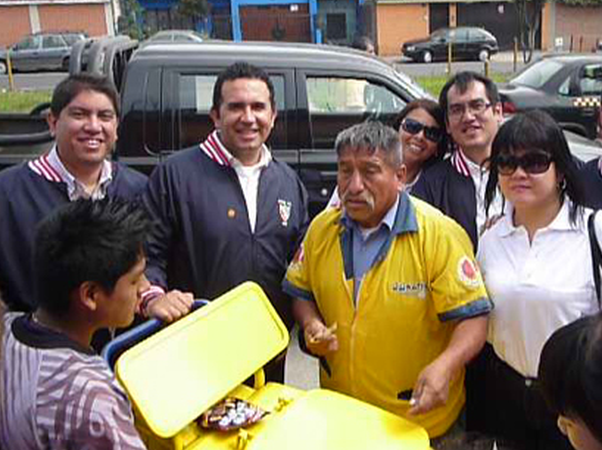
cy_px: 182
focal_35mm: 37
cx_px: 366
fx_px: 643
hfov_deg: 49.8
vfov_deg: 38.5
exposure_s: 1/200
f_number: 9
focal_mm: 5
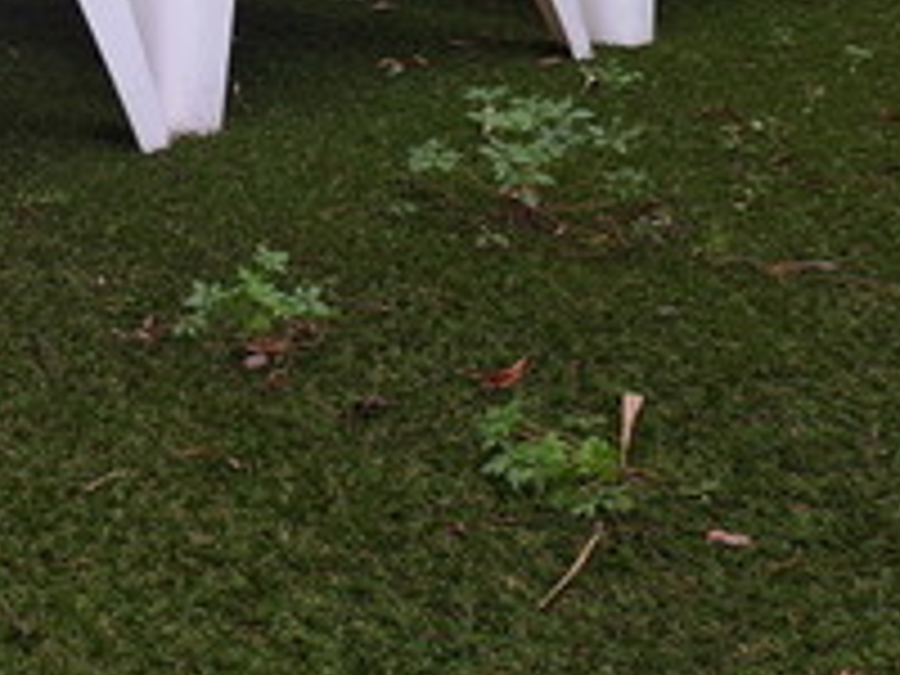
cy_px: -144
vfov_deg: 22.7
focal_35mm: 59
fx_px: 1534
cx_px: -202
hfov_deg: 28.2
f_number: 1.8
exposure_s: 1/143
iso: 40
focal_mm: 5.54
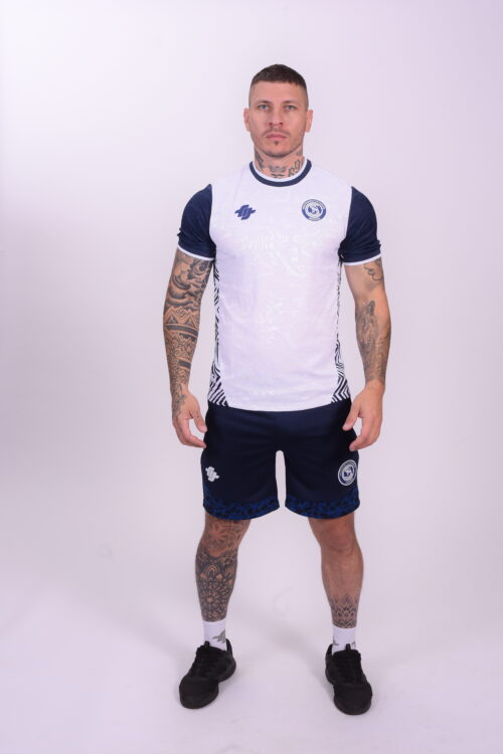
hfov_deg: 27.0
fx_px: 1048
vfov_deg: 39.6
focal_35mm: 50
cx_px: 252
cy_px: 377
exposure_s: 1/125
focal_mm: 50
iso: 640
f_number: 8
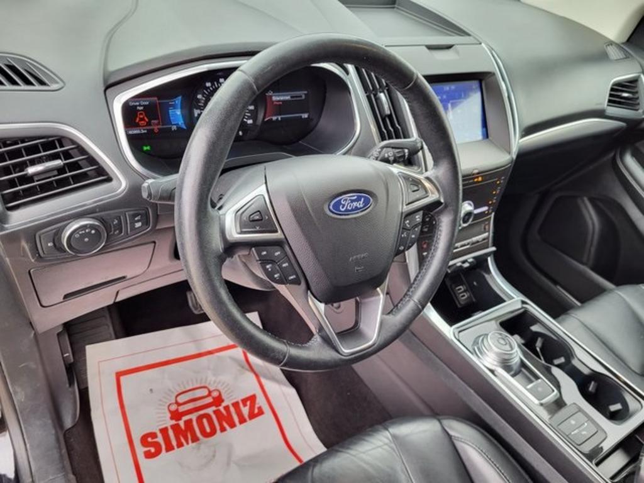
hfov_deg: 67.3
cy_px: 242
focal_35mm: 26
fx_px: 484
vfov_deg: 53.1
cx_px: 322
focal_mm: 5.4
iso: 80
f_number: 1.8
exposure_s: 1/120
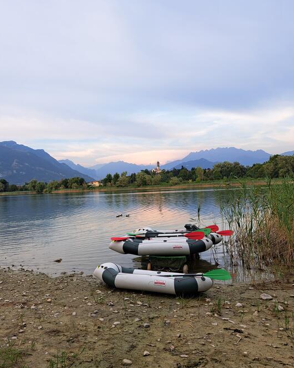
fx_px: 348
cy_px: 186
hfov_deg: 44.8
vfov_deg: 55.7
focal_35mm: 32
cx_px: 89
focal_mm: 5.23
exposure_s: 1/111
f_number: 1.8
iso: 50
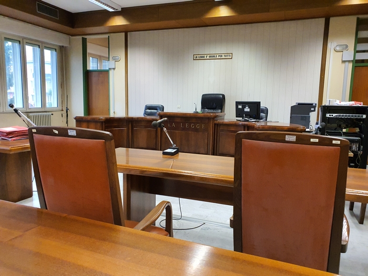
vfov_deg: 53.1
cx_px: 184
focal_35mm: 26
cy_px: 138
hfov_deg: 67.3
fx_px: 276
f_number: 2.4
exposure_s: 1/50
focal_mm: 4.3
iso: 400
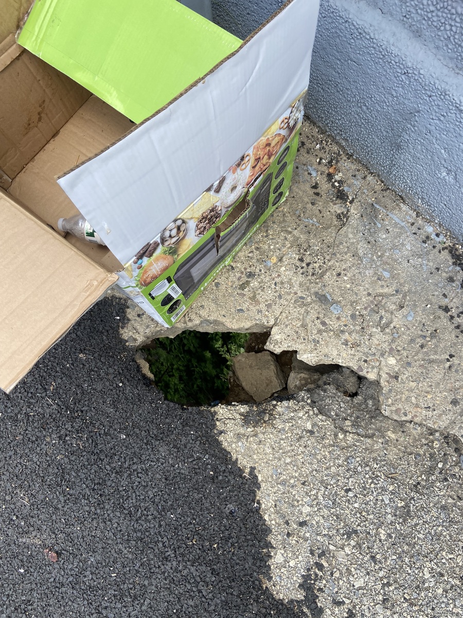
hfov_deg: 53.1
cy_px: 309
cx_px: 232
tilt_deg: -70.9
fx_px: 464
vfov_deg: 67.3
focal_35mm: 26
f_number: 1.8
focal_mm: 4.25
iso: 32
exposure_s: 1/772
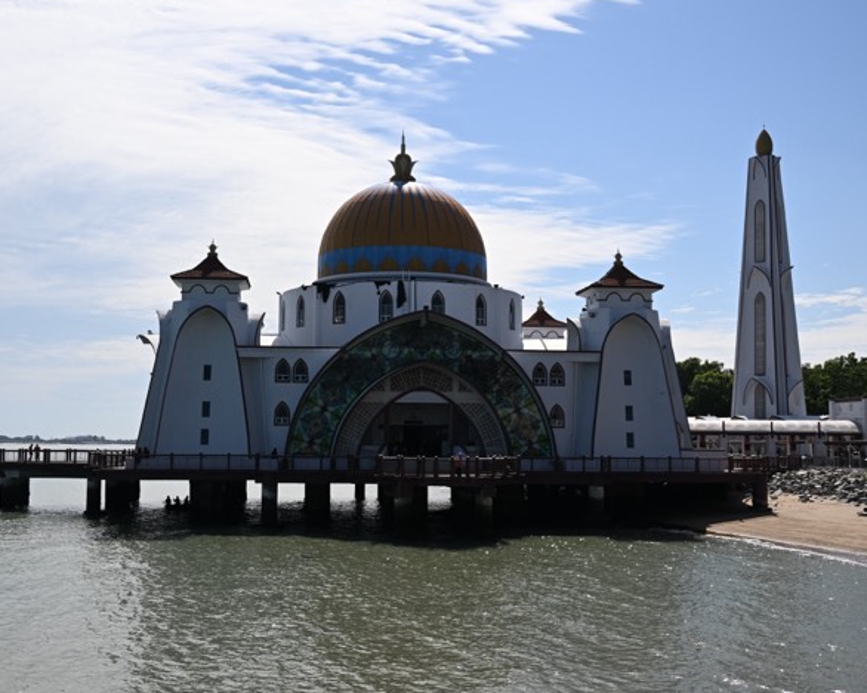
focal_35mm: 45
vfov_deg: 33.4
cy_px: 344
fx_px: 1154
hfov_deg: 41.2
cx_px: 410
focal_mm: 39
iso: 400
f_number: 5
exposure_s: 1/6400
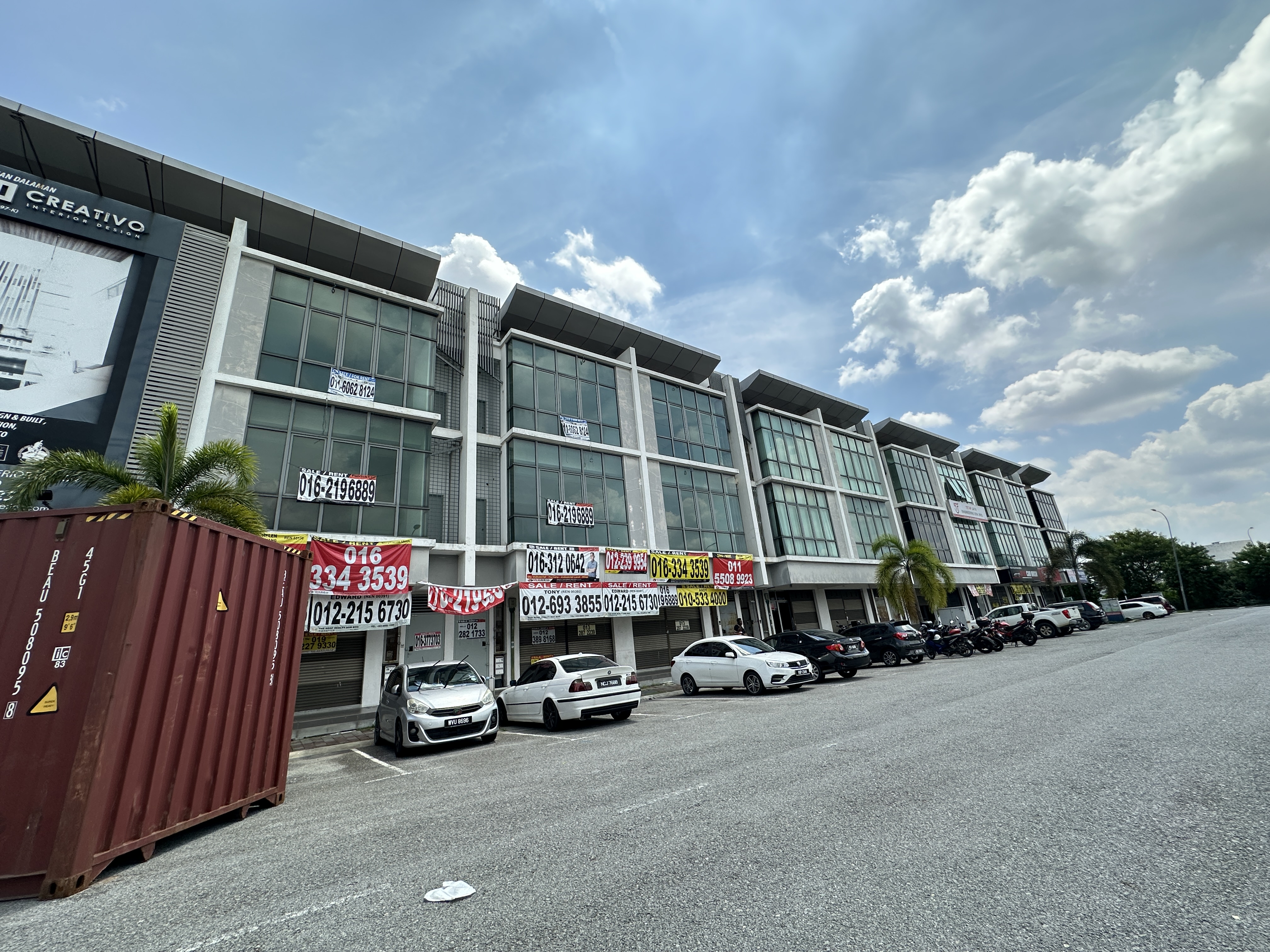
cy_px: 476
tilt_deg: +19.2
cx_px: 635
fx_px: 514
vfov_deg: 85.7
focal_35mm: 14
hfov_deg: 102.1
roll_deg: +5.1
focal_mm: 2.22
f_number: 2.2
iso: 40
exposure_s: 1/1770
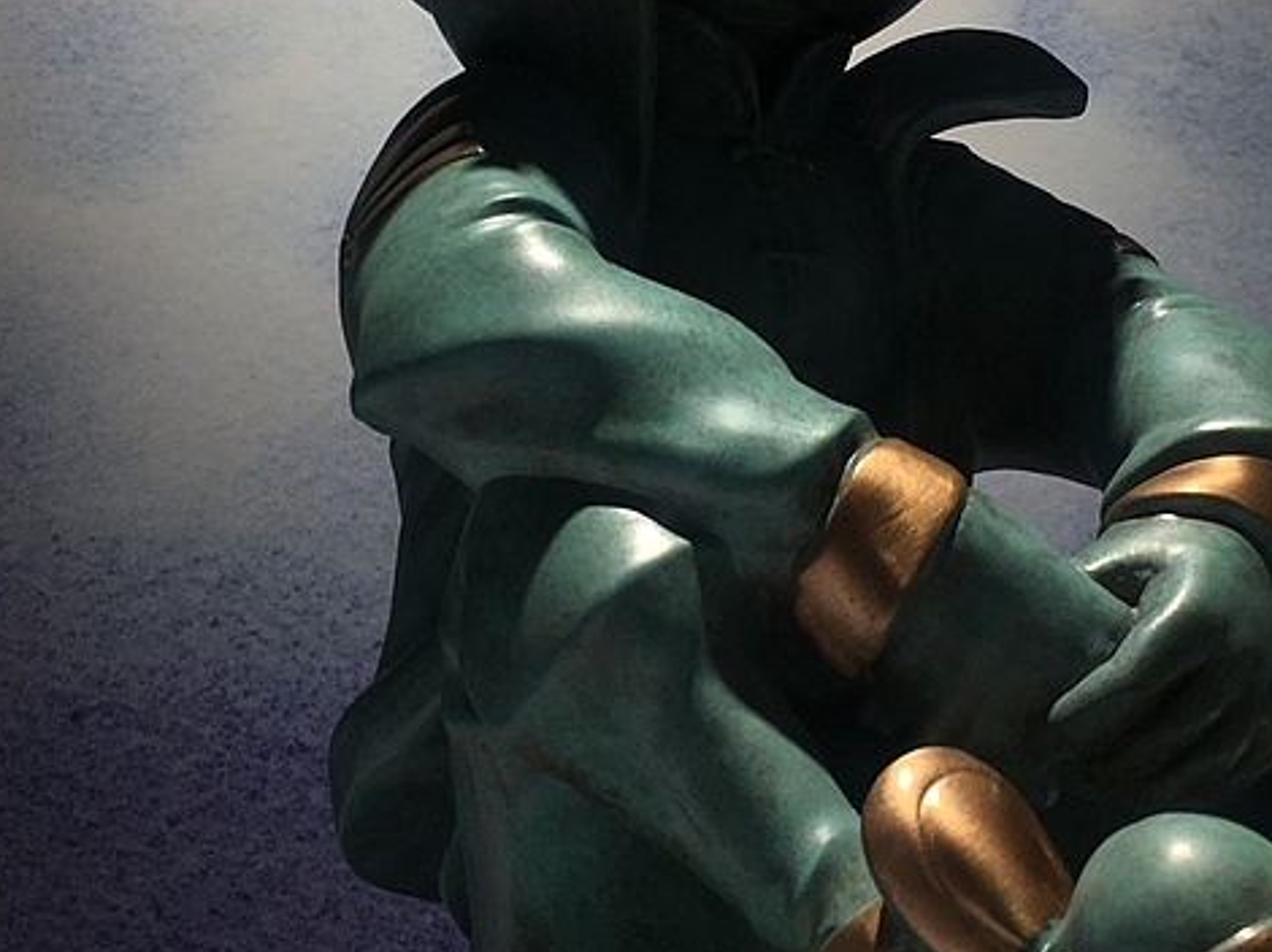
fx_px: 2901
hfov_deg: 24.7
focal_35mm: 79
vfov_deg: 18.5
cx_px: 658
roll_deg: -0.1
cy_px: 184
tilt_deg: +13.5
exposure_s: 1/129
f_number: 2.2
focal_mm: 4.15
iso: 25
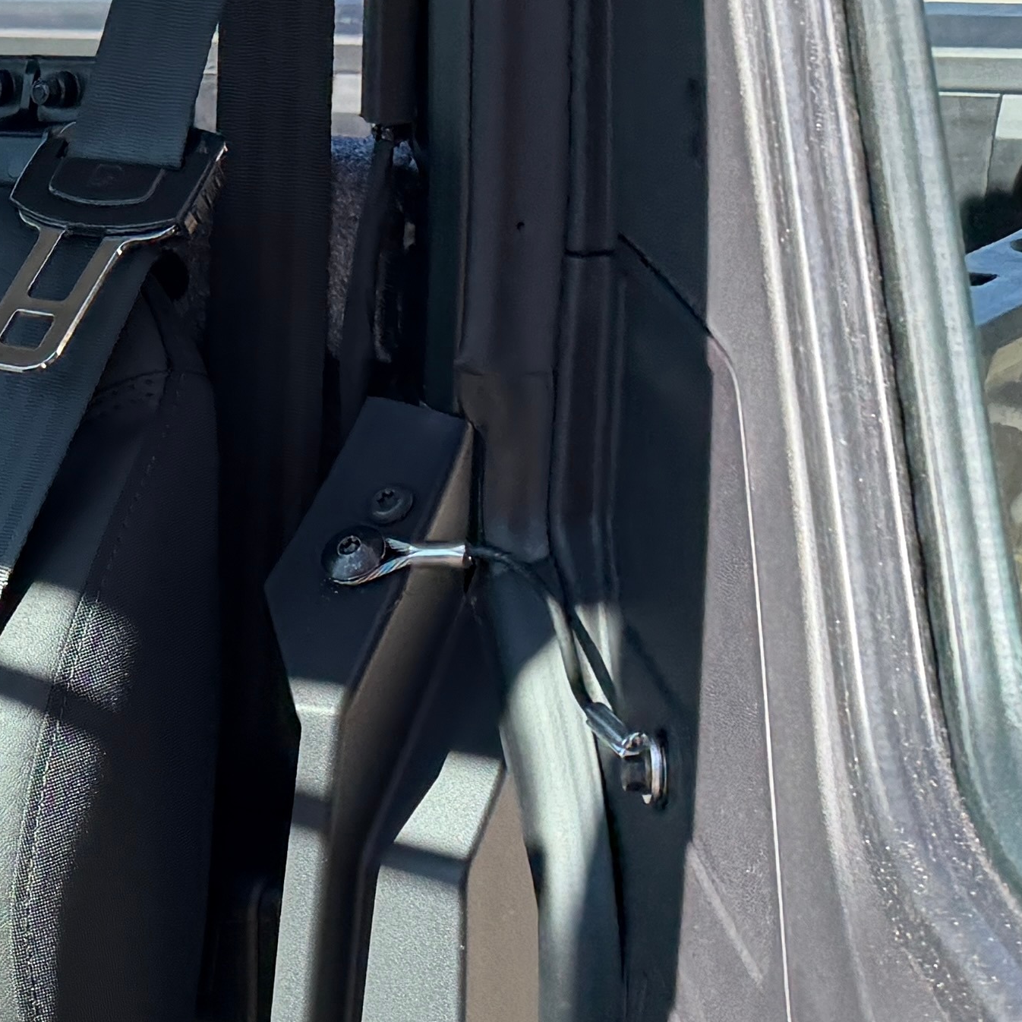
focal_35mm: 90
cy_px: 1038
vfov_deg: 18.7
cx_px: -598
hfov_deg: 17.1
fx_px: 3006
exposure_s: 1/943
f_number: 1.78
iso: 100
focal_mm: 6.76
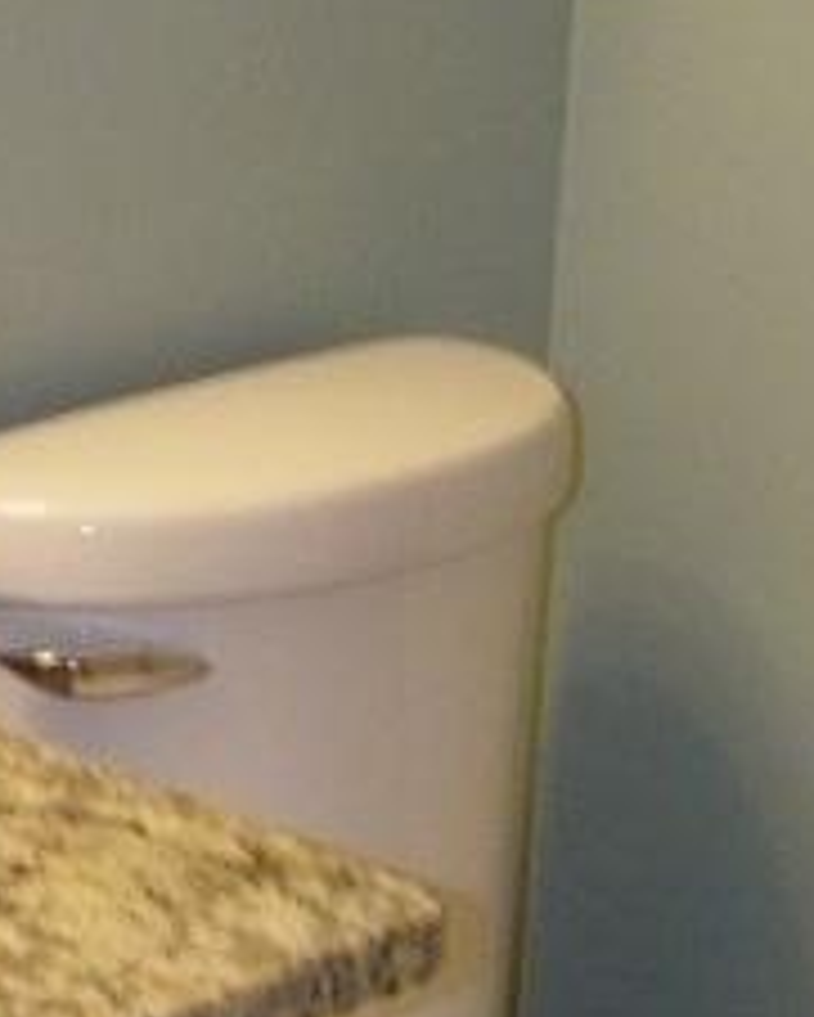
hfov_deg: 11.7
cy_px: 477
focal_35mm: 129
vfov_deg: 14.9
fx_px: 3882
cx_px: -207
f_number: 3.5
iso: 200
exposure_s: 1/30
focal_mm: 5
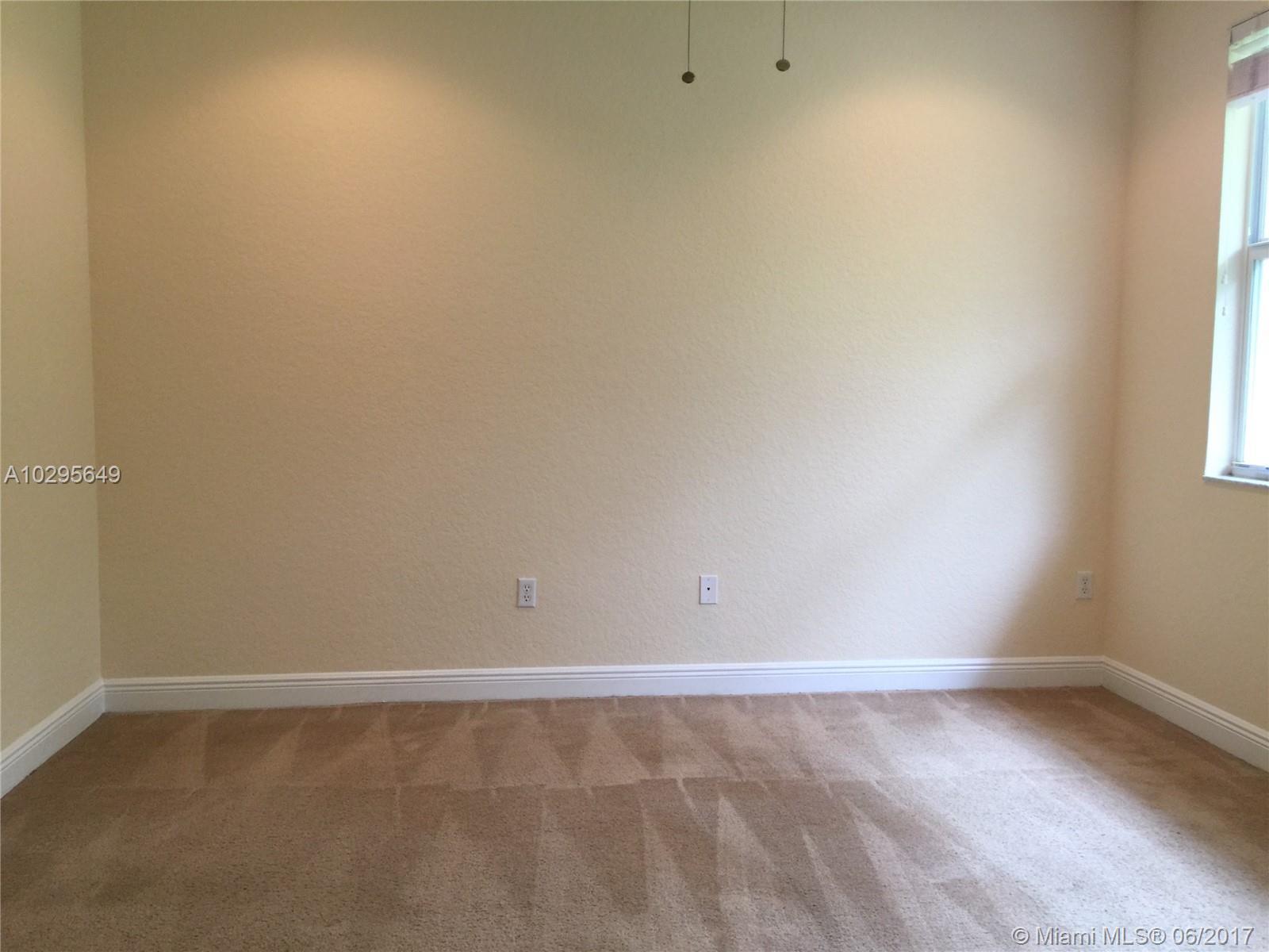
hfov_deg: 61.7
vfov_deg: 48.2
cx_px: 634
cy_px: 476
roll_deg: -1.1
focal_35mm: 29
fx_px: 1063
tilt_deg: -5.0
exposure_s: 1/30
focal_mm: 4.15
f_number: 2.2
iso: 50
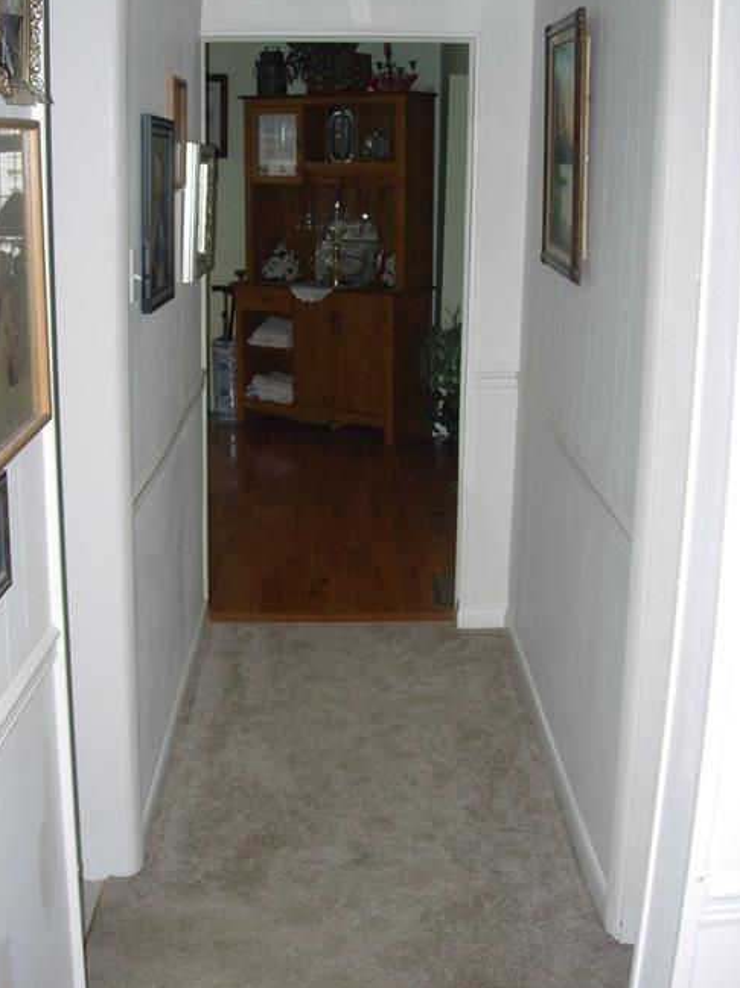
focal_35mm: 45
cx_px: 359
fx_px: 1284
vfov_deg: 42.0
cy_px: 445
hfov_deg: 32.2
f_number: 2.8
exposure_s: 1/64
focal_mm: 7.8
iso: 79
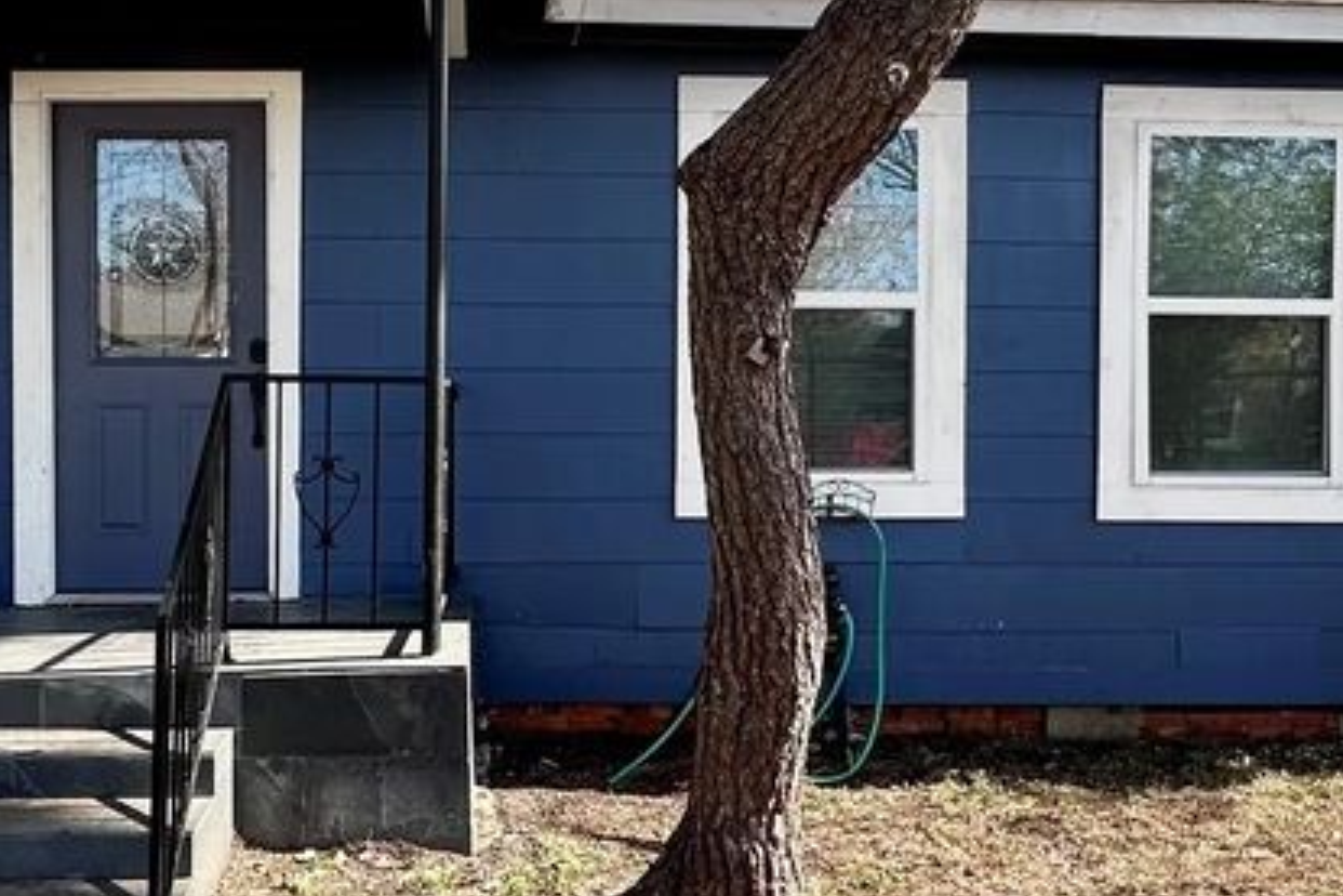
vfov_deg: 36.8
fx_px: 1343
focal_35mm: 36
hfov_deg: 52.8
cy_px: 409
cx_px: 542
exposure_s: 1/267
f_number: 2.2
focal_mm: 2.22
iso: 40
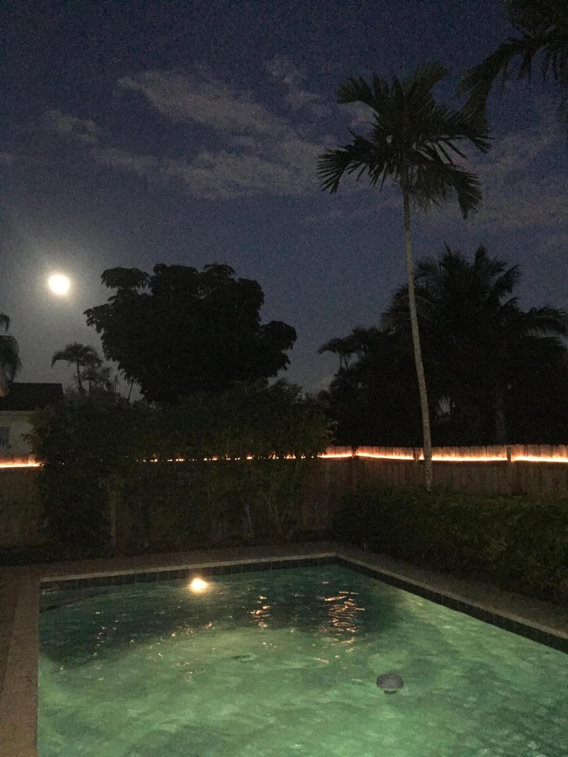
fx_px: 634
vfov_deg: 61.7
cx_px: 284
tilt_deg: +6.4
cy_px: 378
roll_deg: +0.7
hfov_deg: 48.2
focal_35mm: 29
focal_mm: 4.15
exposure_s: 1/16
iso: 1250
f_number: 2.2
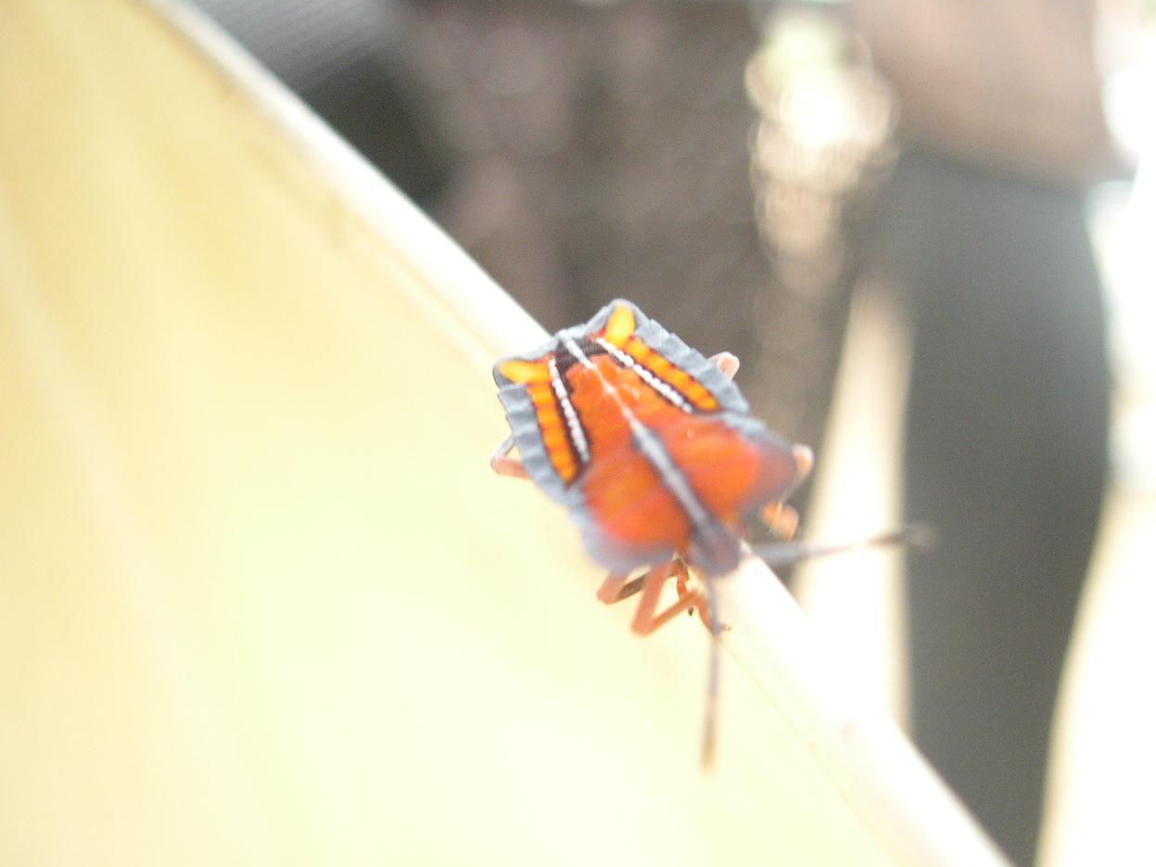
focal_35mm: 39
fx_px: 1302
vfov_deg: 36.8
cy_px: 441
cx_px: 578
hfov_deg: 47.9
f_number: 2.8
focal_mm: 8
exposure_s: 1/125
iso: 400
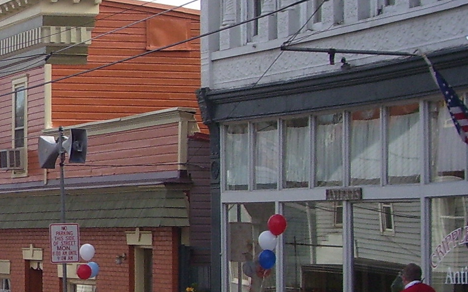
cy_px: 155
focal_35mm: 153
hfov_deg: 13.2
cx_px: -148
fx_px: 1951
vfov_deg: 8.6
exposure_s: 1/750
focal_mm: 8.6
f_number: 3.4
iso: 80
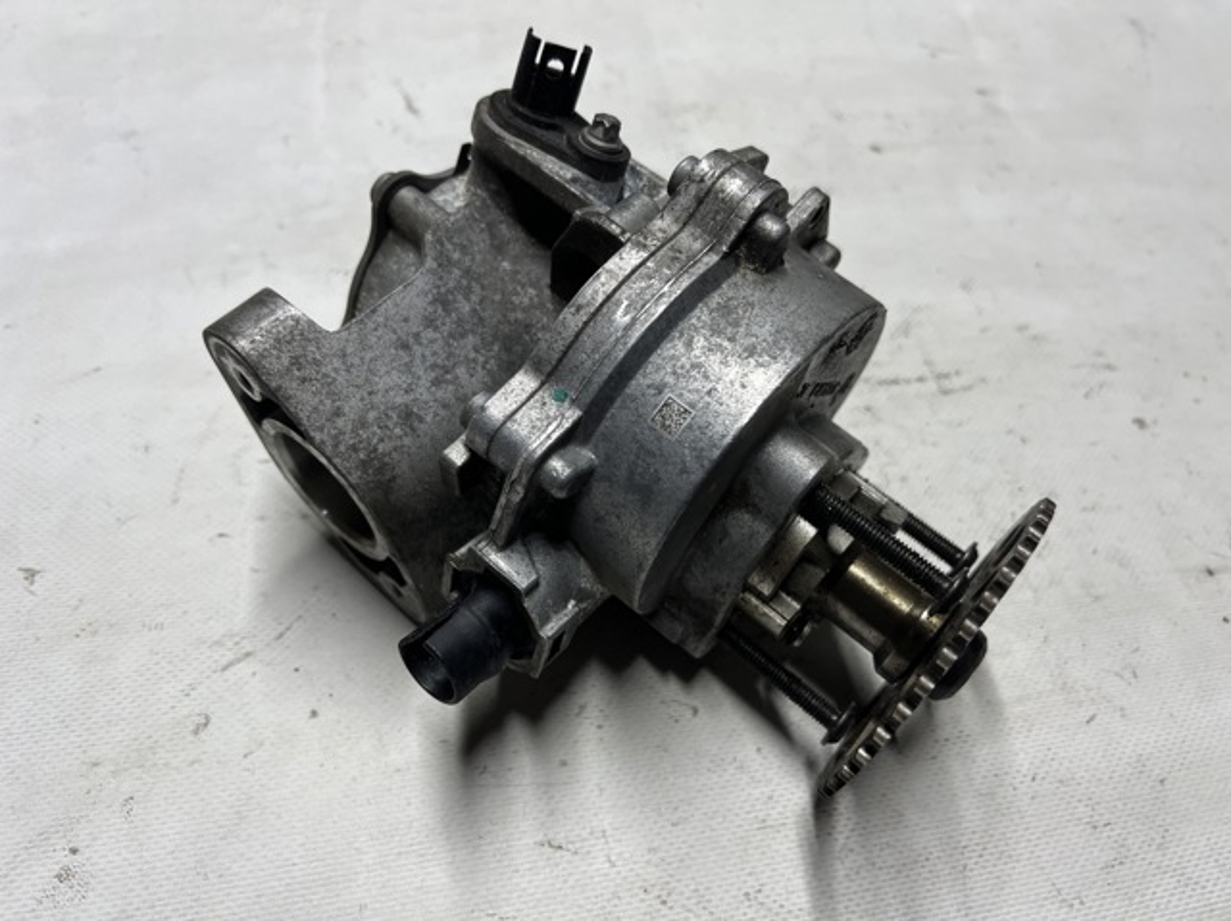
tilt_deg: -56.4
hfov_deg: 67.3
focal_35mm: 26
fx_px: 924
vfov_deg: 53.0
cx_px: 616
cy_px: 460
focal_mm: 5.7
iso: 80
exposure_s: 1/100
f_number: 1.5
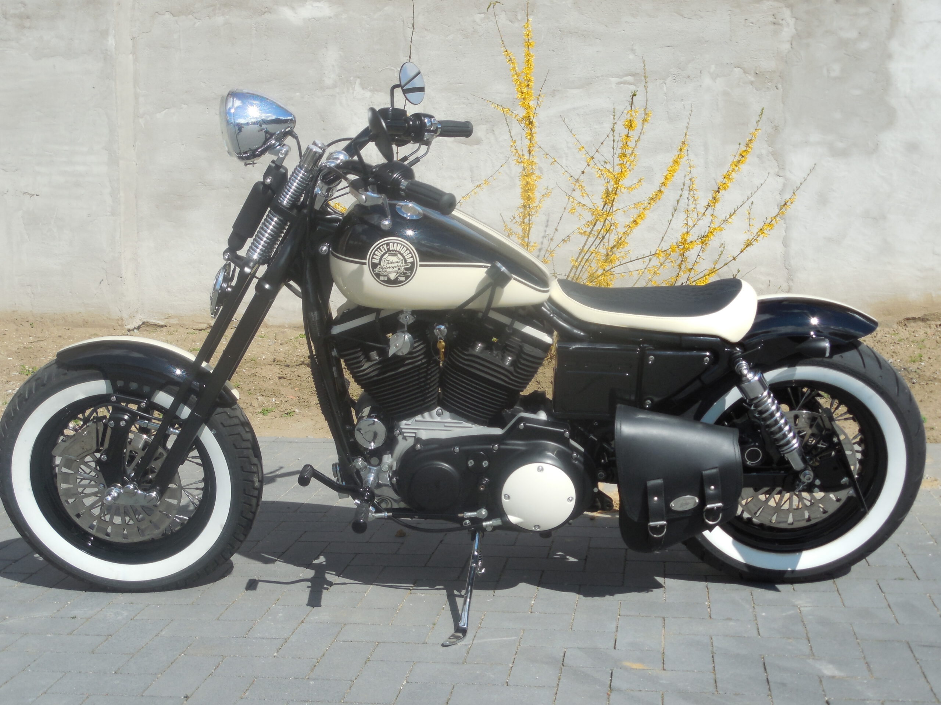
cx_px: 470
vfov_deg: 33.6
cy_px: 352
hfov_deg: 43.9
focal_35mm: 43
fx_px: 1169
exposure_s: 1/1000
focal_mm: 7.8
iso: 125
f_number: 3.9
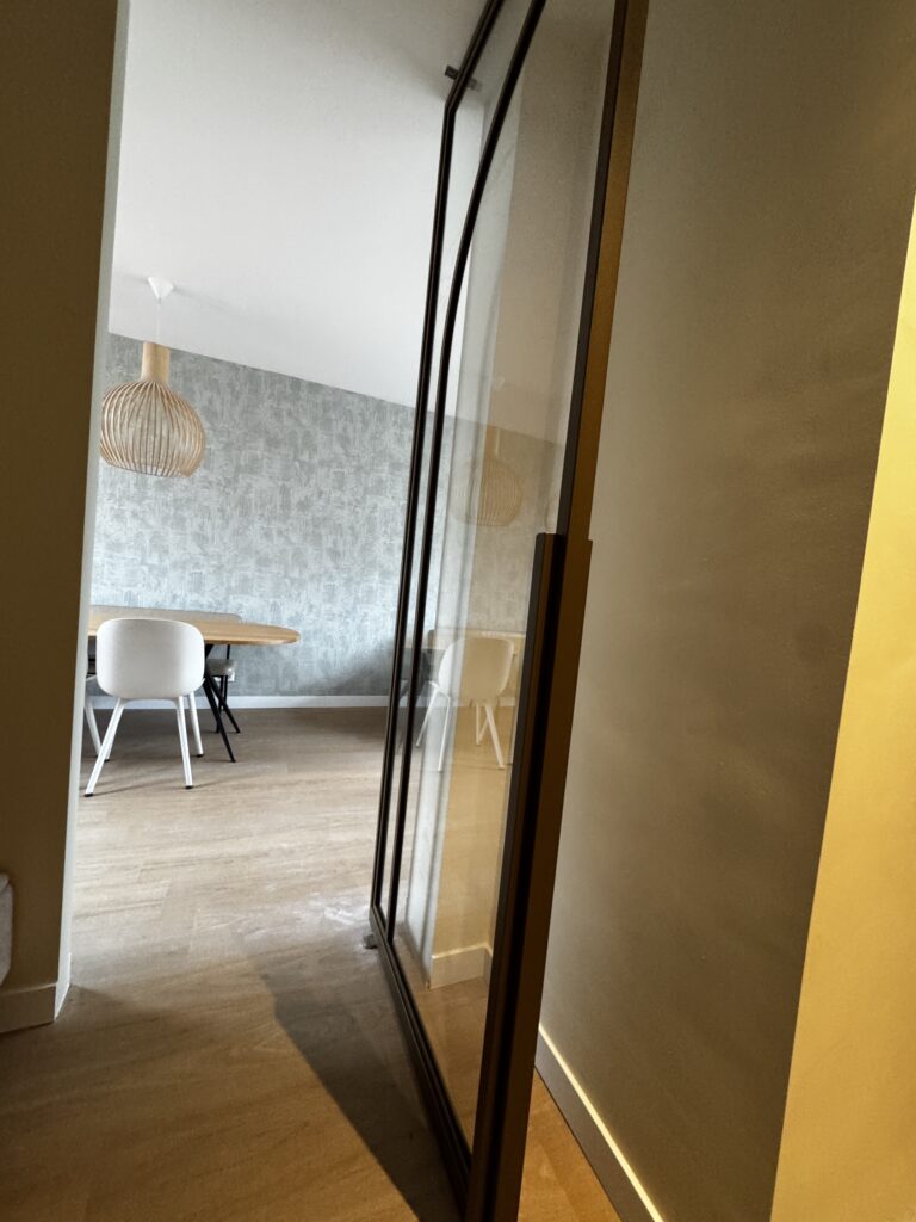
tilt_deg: -2.2
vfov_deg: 102.1
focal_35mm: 14
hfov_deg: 85.7
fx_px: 494
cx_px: 458
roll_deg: -5.4
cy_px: 611
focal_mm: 2.22
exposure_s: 1/50
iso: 500
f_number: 2.2
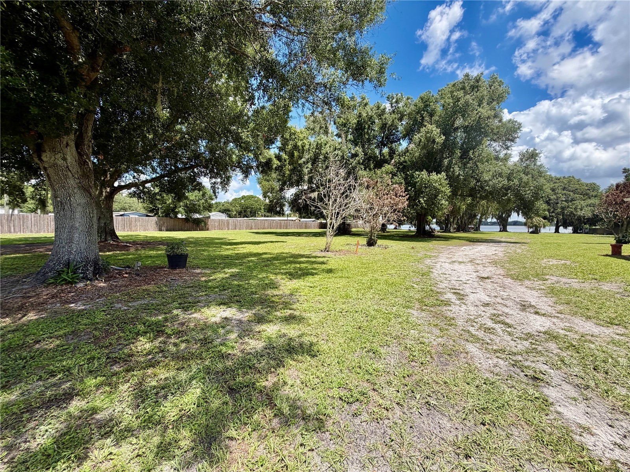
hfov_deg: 102.1
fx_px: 255
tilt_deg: -3.4
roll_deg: -0.5
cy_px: 236
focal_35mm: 14
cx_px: 315
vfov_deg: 85.7
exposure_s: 1/770
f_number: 2.2
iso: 32
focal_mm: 2.22
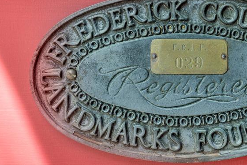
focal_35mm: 64
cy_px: 64
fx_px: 439
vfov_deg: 21.2
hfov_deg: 31.0
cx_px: 180
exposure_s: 1/50
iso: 200
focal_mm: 35
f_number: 4
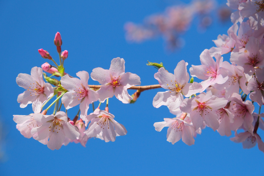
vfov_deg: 18.7
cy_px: 88
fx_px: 535
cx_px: 132
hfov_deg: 27.7
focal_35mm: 73
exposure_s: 1/1800
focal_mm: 48.4
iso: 640
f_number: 5.6
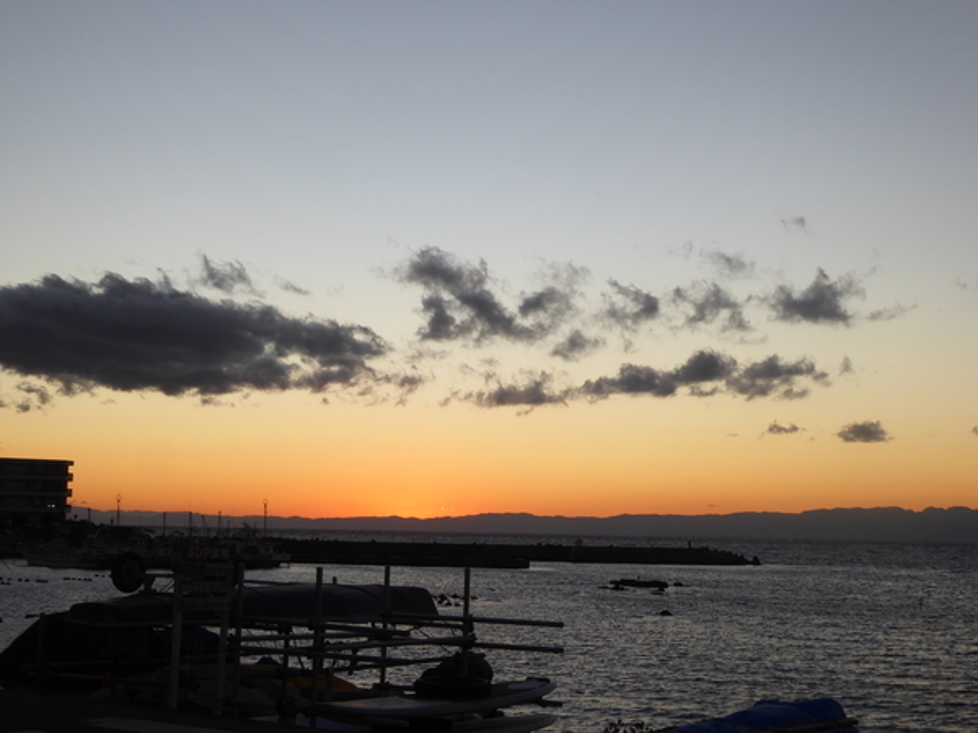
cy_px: 366
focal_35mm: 54
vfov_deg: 27.0
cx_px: 489
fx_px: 1526
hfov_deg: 35.5
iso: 100
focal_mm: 9.6
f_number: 4.1
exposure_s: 1/100
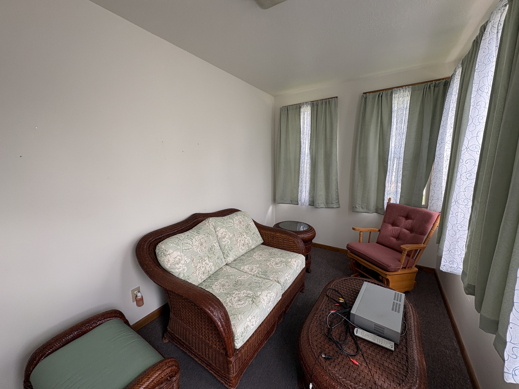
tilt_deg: -9.8
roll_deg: +1.1
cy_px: 194
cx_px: 260
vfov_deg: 85.7
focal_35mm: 14
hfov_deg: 102.1
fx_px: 210
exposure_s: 1/99
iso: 64
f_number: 2.2
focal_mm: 2.22
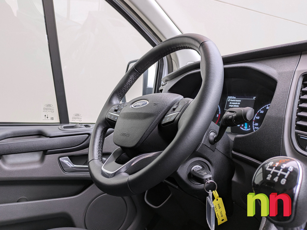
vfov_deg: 56.8
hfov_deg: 71.6
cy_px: 115
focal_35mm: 24
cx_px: 154
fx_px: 213
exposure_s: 1/3200
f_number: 1.8
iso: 80
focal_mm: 6.86
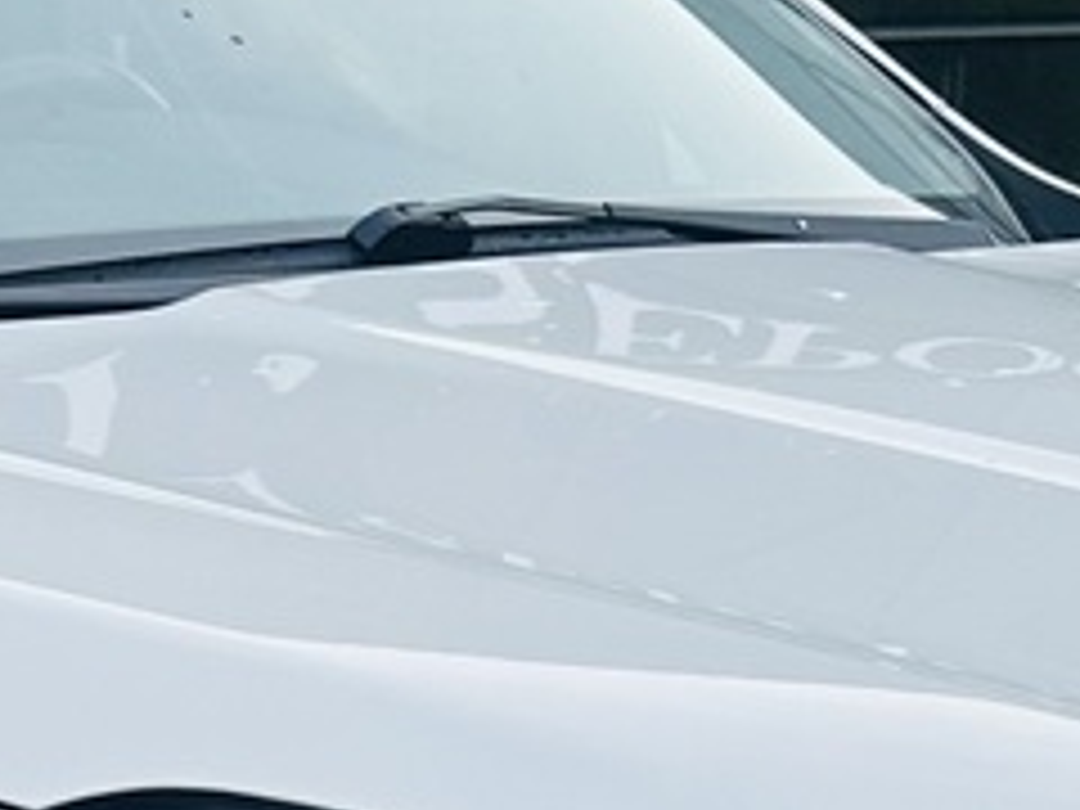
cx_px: -108
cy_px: 1724
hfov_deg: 12.1
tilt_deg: -18.6
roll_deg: +1.0
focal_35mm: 160
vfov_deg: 8.7
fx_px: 4992
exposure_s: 1/1198
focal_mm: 6.86
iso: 80
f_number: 1.78
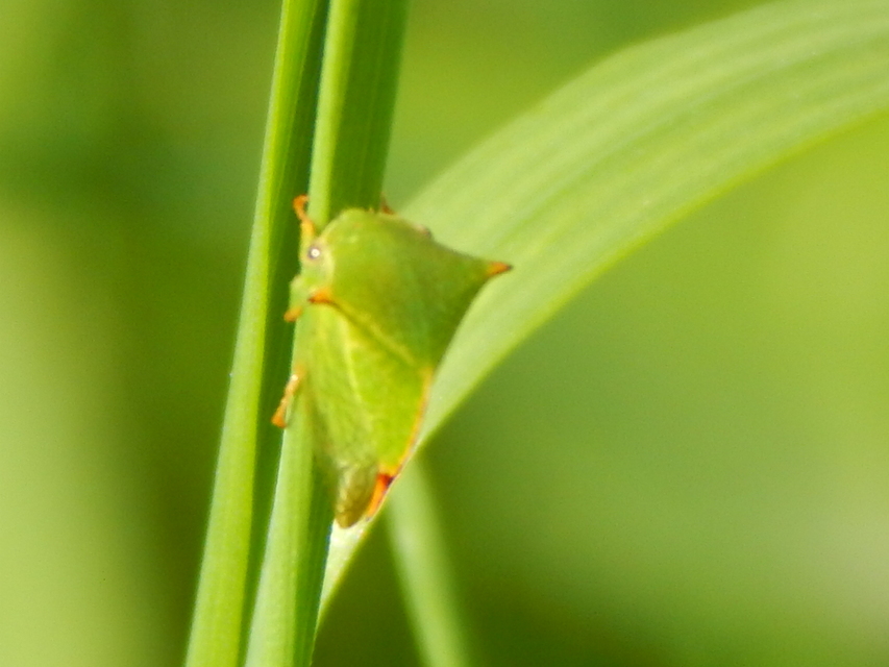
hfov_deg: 7.1
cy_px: 334
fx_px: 7166
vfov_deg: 5.3
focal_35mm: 279
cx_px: 444
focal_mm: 50.1
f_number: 5.7
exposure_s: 1/320
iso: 125
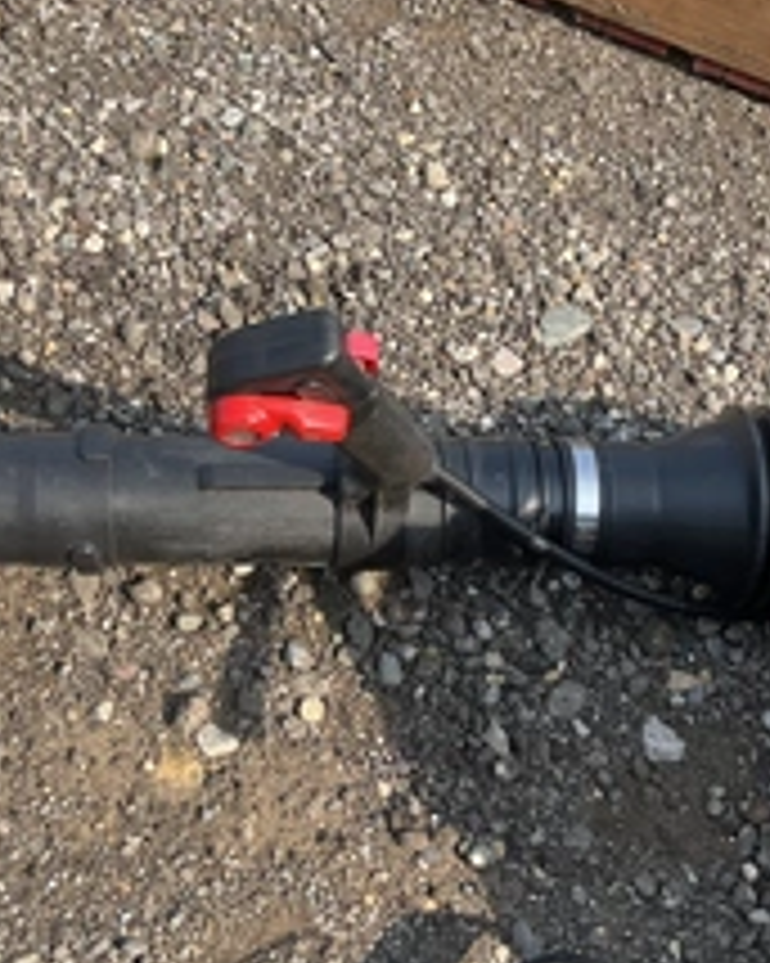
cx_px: 396
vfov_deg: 35.4
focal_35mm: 53
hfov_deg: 28.6
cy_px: 441
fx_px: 1511
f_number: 1.8
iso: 25
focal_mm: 3
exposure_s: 1/650
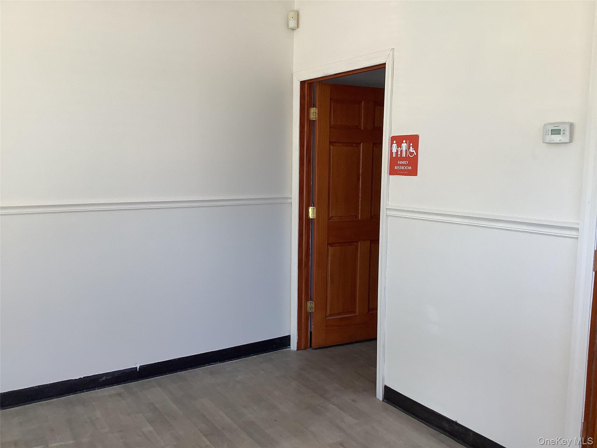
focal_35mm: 31
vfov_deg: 45.4
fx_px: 535
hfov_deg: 58.4
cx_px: 298
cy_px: 224
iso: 50
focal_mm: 3.3
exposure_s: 1/120
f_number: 2.4
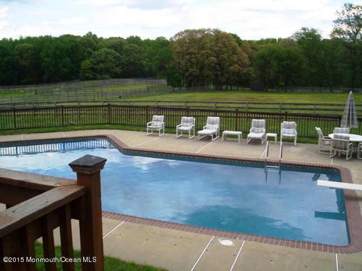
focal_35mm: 36
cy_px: 136
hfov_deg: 51.4
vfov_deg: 39.7
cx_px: 181
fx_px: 376
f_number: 4
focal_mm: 4.8
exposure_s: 1/250
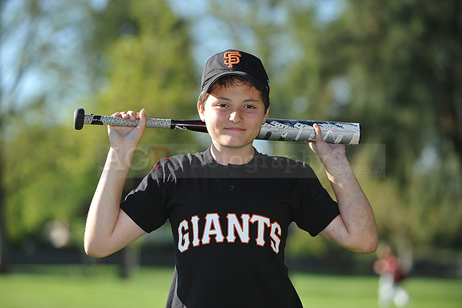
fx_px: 1436
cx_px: 231
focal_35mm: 112
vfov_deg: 12.2
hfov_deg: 18.3
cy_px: 154
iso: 200
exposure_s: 1/800
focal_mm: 112
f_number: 4.5
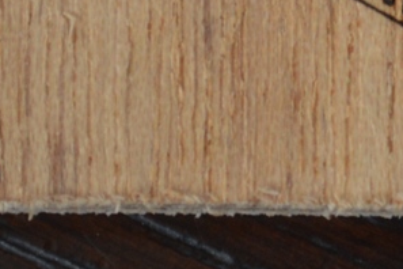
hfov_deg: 4.3
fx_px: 5282
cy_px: -375
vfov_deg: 2.9
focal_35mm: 472
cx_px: 577
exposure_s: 1/60
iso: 400
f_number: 5.6
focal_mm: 55
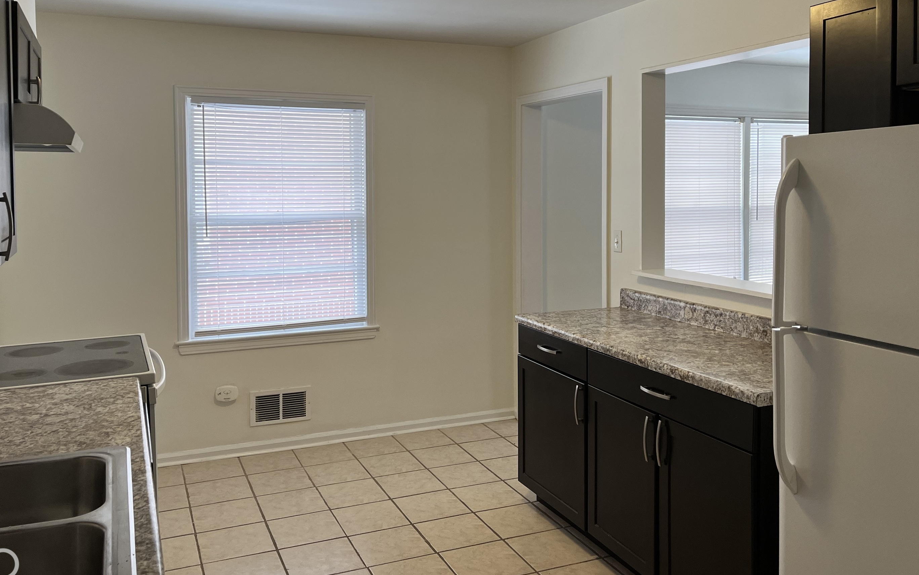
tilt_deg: -2.3
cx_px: 457
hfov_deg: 61.2
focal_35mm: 31
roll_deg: +0.6
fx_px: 776
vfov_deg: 40.4
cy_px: 228
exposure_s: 1/120
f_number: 1.6
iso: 100
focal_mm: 5.1
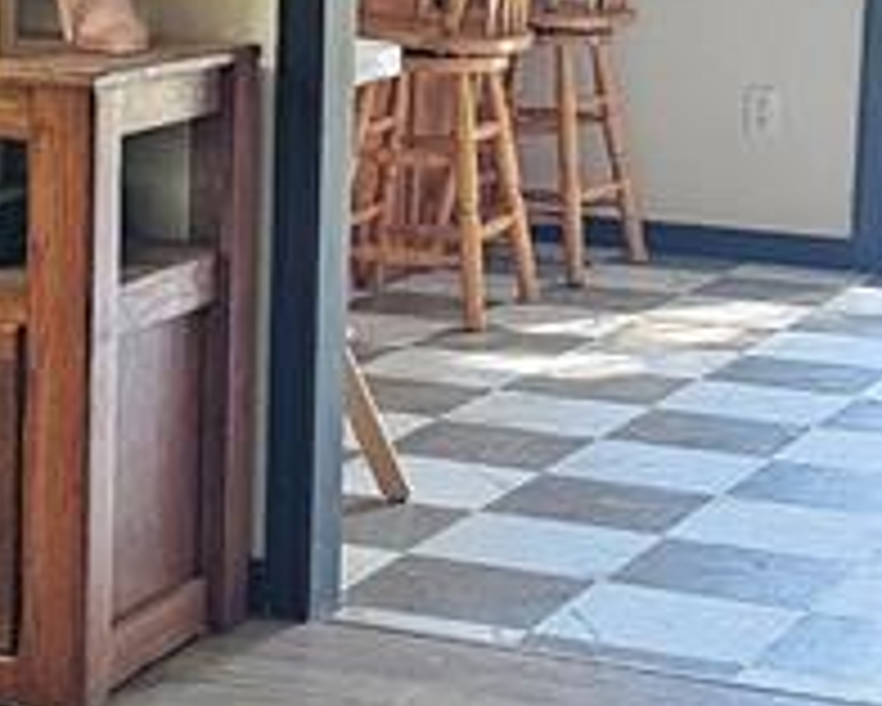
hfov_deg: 16.4
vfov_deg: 13.1
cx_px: 234
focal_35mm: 117
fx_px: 3056
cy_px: 153
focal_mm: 6.3
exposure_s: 1/120
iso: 800
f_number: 1.7
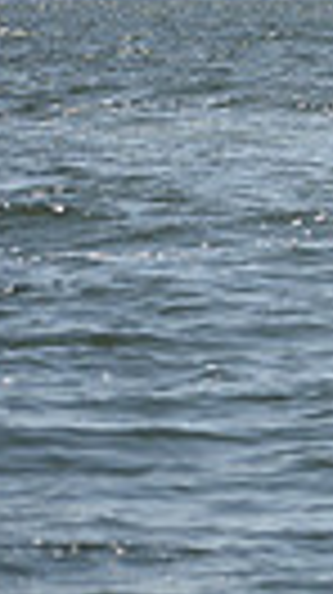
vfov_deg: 6.7
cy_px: -29
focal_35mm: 323
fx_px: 5083
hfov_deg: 3.6
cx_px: 1278
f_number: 3.5
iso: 250
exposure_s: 1/1250
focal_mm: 70
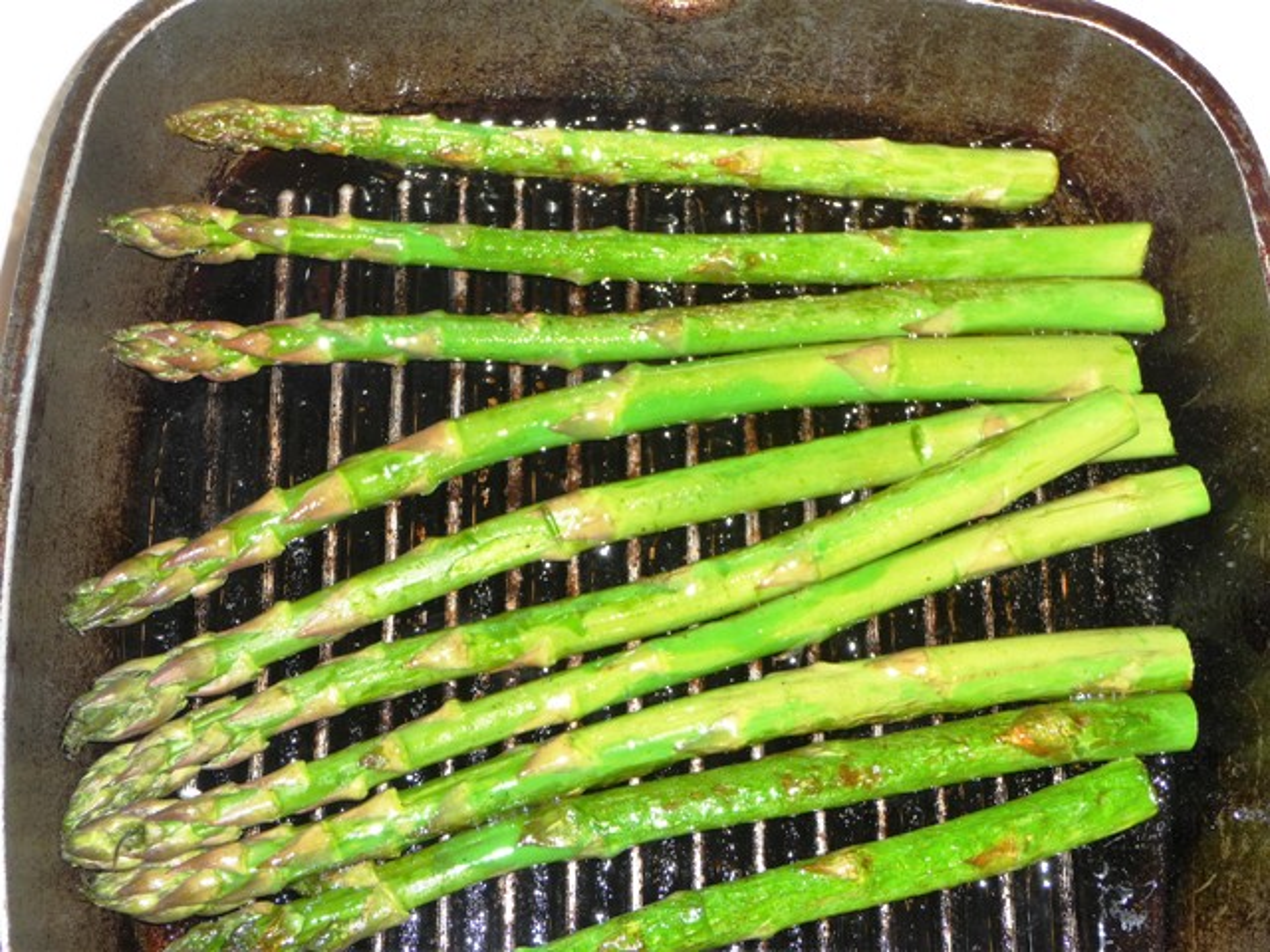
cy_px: 476
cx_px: 635
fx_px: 2018
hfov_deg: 34.9
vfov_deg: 26.6
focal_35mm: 55
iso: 100
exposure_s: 1/30
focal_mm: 9.3
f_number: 4.3
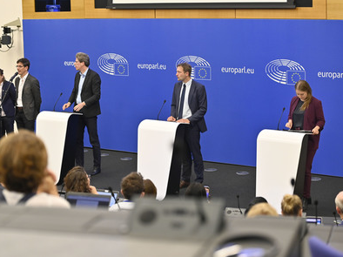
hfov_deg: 25.3
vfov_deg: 19.1
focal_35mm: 77
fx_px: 763
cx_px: 152
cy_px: 128
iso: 2000
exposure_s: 1/320
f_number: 2.8
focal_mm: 70
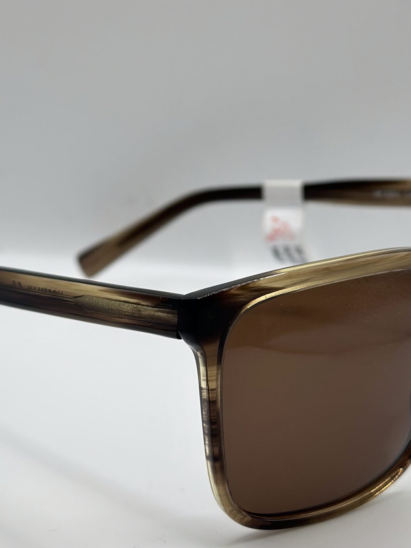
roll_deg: -0.3
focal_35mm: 88
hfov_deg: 16.8
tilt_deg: -22.7
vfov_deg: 22.2
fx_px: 1393
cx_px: 209
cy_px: 211
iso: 80
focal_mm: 6.86
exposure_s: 1/836
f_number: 1.78
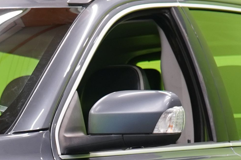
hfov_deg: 6.8
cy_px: 231
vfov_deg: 4.6
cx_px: -110
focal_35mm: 297
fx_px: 1988
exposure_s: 1/25
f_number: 5
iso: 400
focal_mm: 49
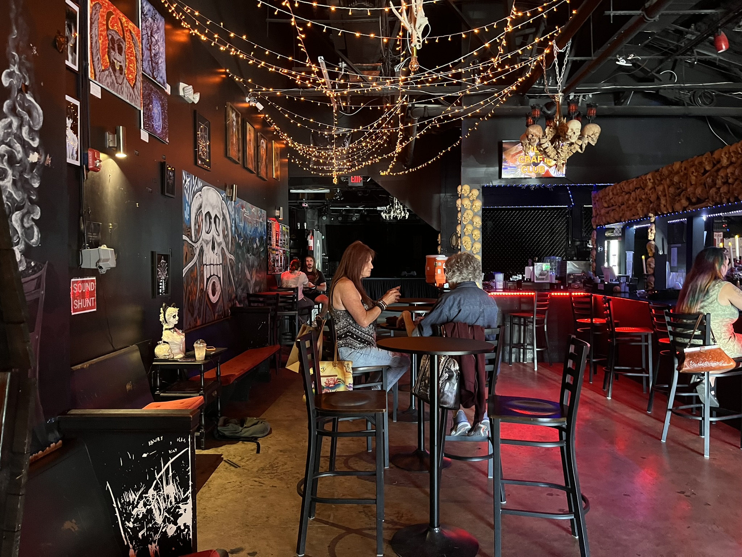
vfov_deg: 53.1
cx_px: 371
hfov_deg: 67.3
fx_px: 557
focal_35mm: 26
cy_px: 278
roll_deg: -0.2
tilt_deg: -0.5
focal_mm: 5.1
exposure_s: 1/30
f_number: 1.6
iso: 640
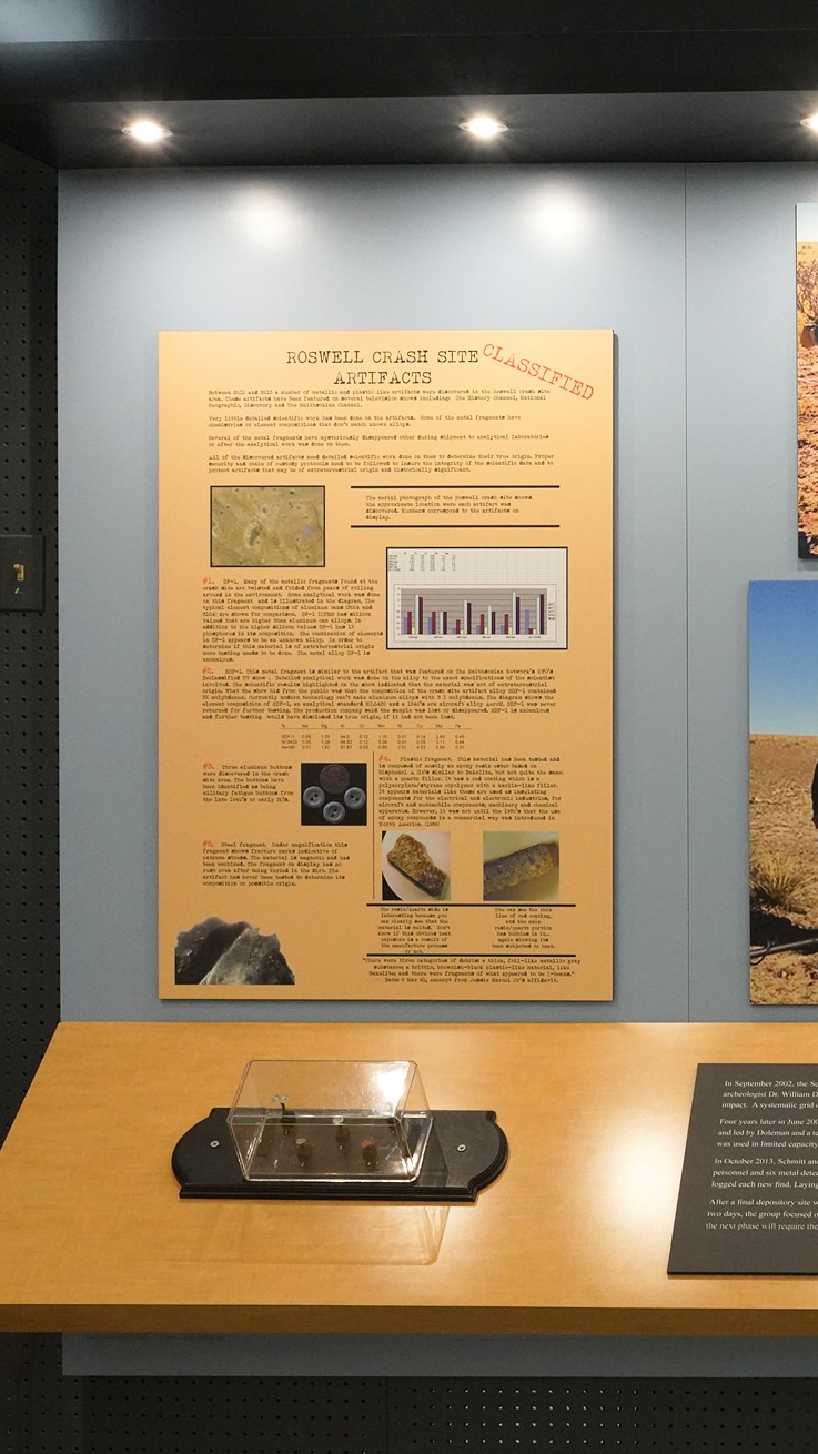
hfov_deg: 20.3
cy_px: 735
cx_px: 947
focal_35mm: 56
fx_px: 2159
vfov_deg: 37.2
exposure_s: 1/100
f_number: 11
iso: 6400
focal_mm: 35
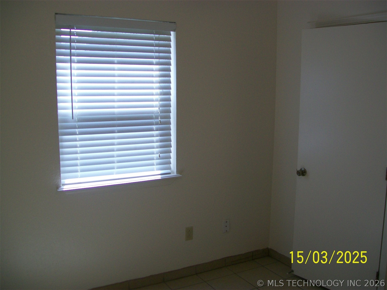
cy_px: 145
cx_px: 194
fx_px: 402
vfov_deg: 39.7
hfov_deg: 51.4
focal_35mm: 36
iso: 64
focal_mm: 6
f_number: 2.7
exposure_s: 1/100
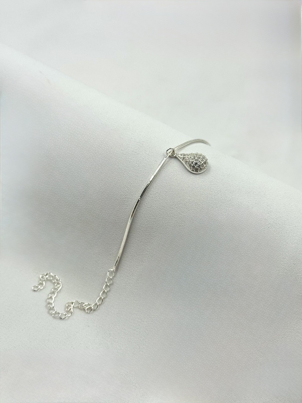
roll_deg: -9.2
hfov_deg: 30.3
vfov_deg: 39.7
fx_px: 558
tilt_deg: -41.2
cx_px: 151
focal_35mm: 48
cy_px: 202
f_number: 1.78
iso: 64
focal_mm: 6.76
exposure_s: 1/1312
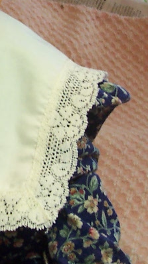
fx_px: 850
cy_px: 59
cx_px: -21
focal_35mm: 122
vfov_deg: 17.4
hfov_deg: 9.8
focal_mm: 5.6
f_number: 2.8
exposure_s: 1/30
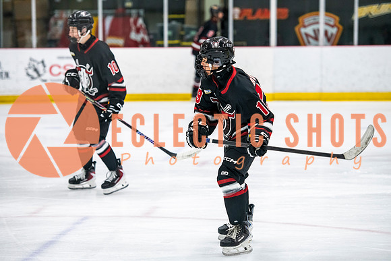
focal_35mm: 130
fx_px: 1408
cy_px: 130
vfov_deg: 10.6
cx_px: 196
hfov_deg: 15.8
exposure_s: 1/800
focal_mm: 125
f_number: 3.2
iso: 2500
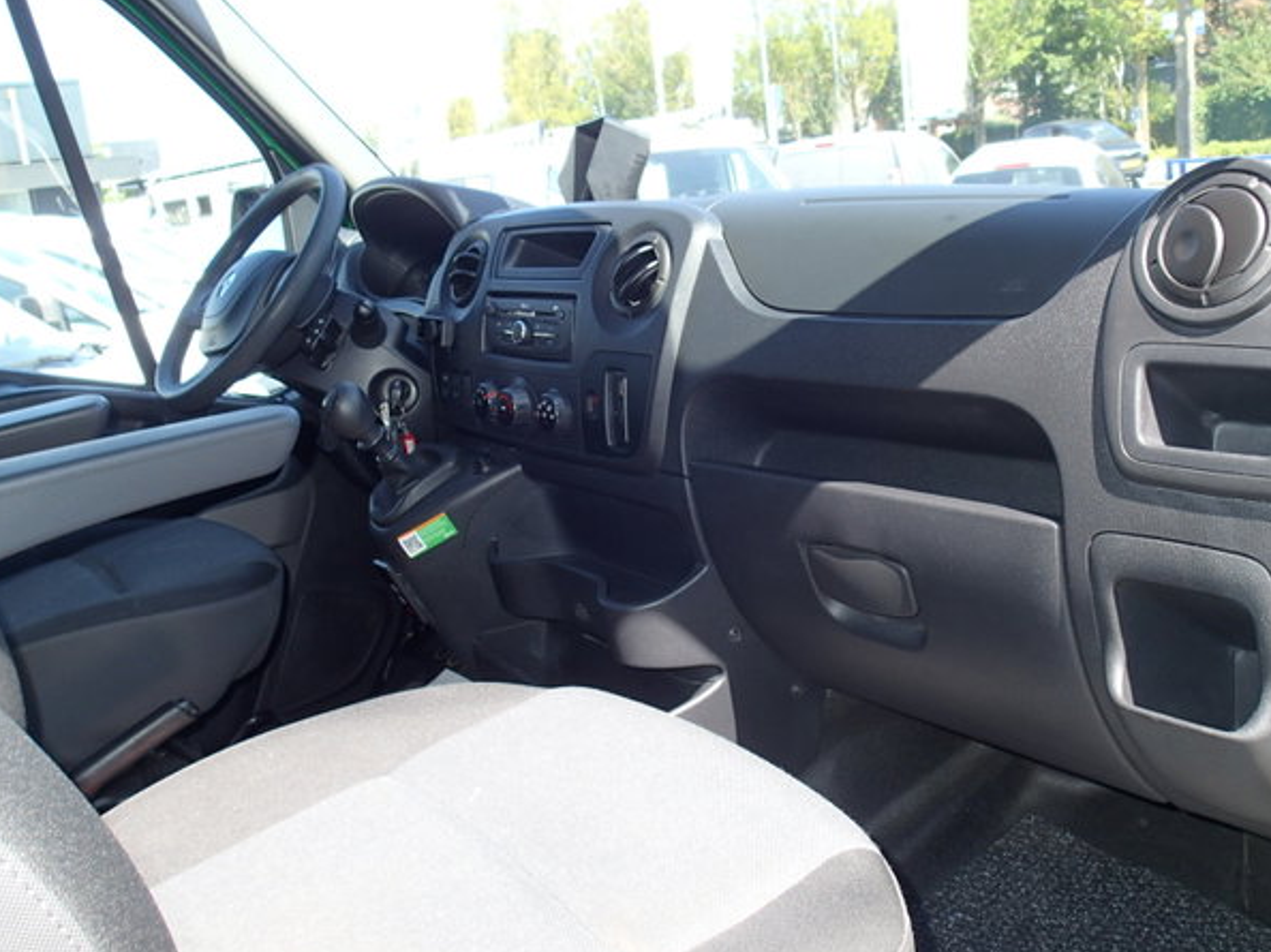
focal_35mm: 32
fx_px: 1174
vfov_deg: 44.0
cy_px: 404
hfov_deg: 56.8
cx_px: 653
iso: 100
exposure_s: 1/160
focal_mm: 4.5
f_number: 2.8
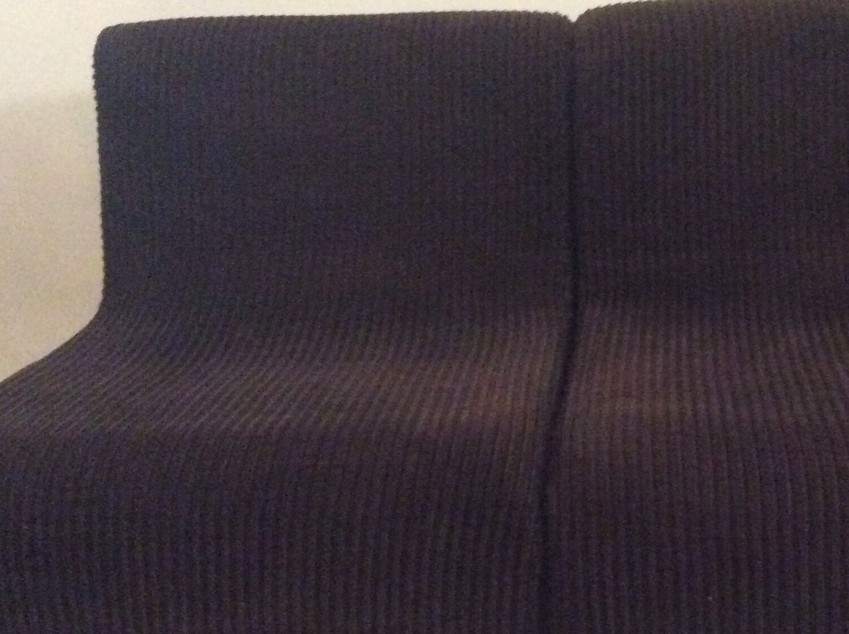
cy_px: 369
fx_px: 1347
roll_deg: +2.7
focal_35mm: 55
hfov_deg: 34.6
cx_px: 569
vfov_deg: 26.5
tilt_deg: -20.5
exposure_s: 1/17
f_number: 2.4
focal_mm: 3.3
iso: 640
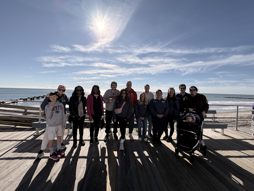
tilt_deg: -3.6
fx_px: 103
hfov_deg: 102.1
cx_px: 127
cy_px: 96
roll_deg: -0.8
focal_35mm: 14
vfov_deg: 85.7
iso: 50
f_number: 2.2
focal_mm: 2.22
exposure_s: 1/3247
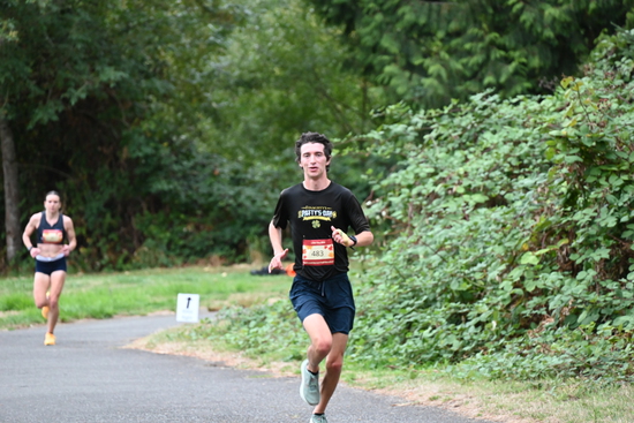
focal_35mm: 200
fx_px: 3523
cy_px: 212
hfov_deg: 10.3
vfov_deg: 6.9
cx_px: 317
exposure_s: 1/250
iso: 3200
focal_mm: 200
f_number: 6.3
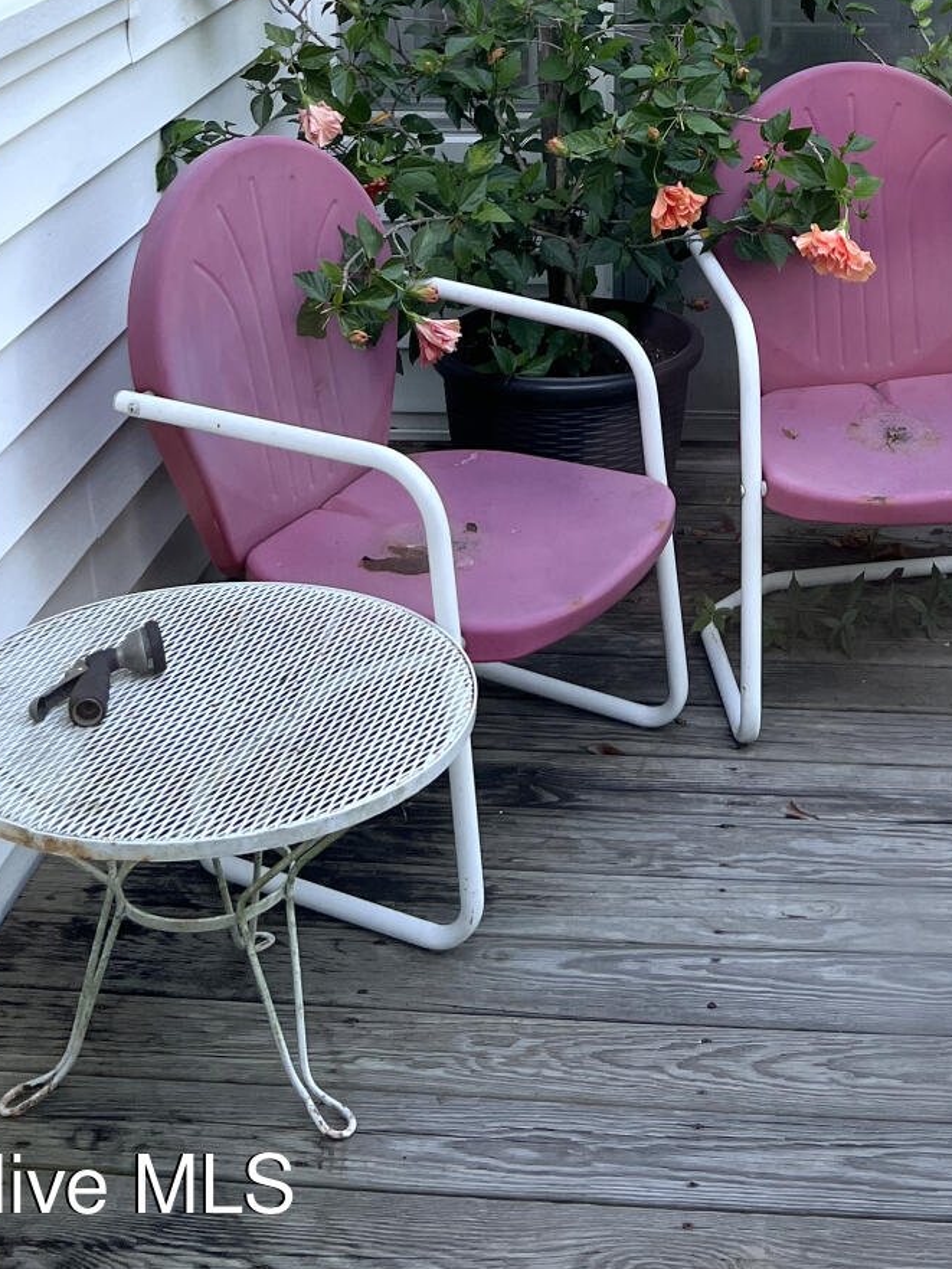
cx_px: 760
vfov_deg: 29.5
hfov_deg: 24.4
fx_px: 2163
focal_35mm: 59
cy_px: -124
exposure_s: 1/351
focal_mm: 5.7
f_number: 1.5
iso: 50
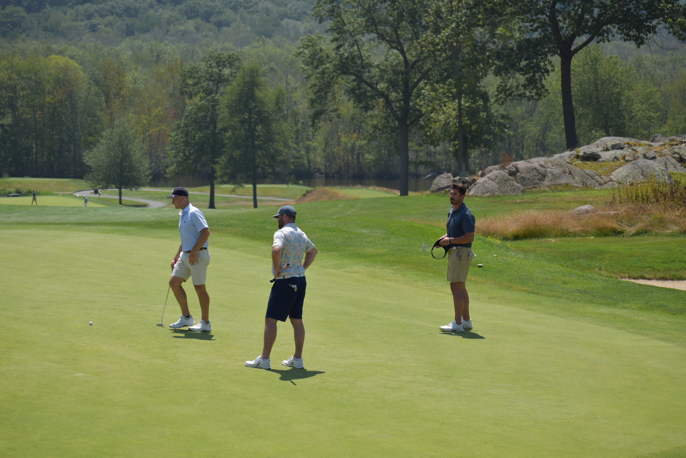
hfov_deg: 15.2
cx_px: 343
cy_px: 229
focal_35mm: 135
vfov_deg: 10.2
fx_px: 2572
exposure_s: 1/1600
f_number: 5.6
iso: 200
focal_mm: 90
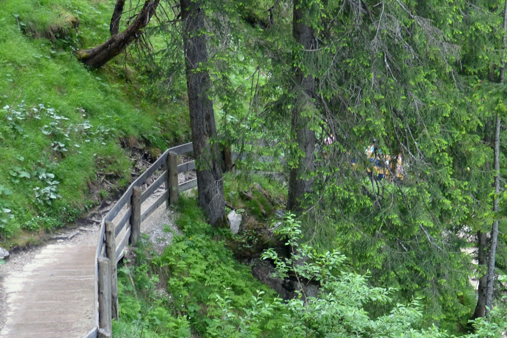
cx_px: 426
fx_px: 1116
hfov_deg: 25.0
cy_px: 305
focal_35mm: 79
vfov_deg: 17.0
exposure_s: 1/100
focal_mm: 21
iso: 400
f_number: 5
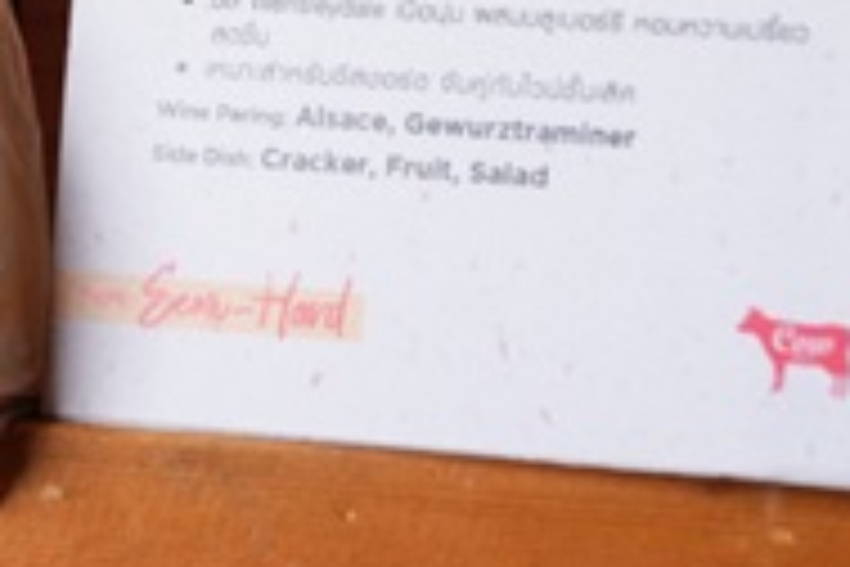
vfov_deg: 5.2
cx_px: -153
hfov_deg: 7.9
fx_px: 6115
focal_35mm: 259
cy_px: -410
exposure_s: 1/160
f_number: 8
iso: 1600
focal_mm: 70
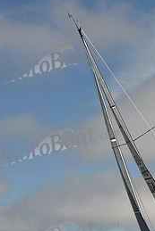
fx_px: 1013
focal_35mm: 157
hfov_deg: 8.7
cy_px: 179
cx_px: 166
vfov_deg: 13.0
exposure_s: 1/1250
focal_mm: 70
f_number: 5.6
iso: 320
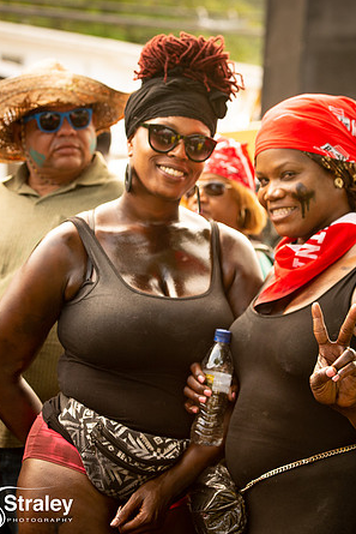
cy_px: 266
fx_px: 1912
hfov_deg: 10.6
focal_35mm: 129
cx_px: 208
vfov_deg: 15.9
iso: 560
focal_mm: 85
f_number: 5
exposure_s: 1/320
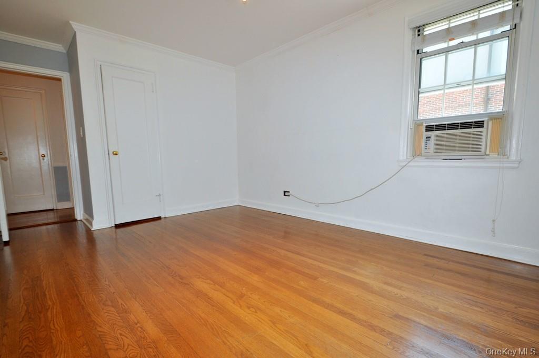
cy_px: 179
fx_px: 224
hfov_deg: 100.5
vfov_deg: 77.2
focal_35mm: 15
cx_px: 270
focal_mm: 10
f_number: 4
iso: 400
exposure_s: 1/60
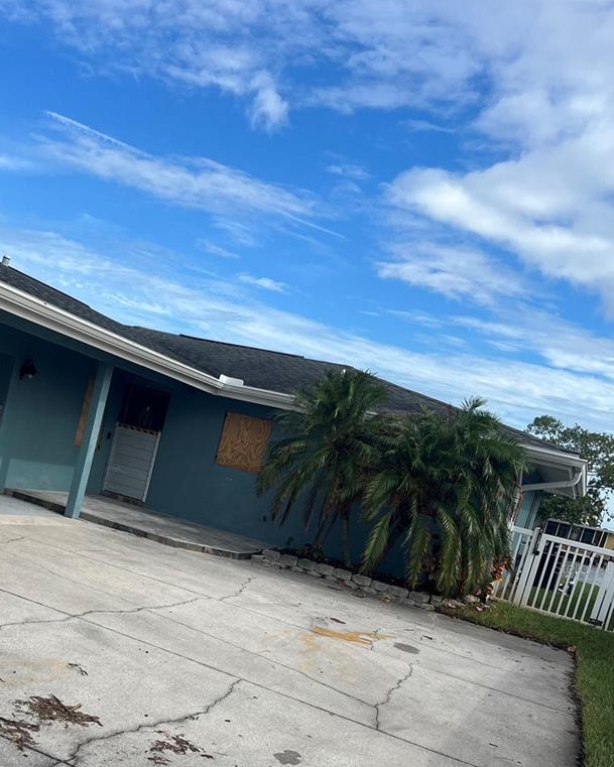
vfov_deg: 44.4
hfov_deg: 36.7
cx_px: 171
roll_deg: -14.3
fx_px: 908
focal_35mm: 40
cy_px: 567
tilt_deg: -9.2
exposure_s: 1/3413
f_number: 1.6
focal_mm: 5.1
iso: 50
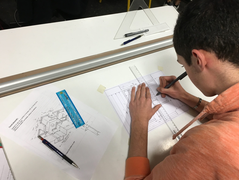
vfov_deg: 48.2
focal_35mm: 29
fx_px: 200
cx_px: 120
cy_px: 90
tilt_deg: -53.7
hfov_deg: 61.7
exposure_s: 1/33
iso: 50
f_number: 2.2
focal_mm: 4.15
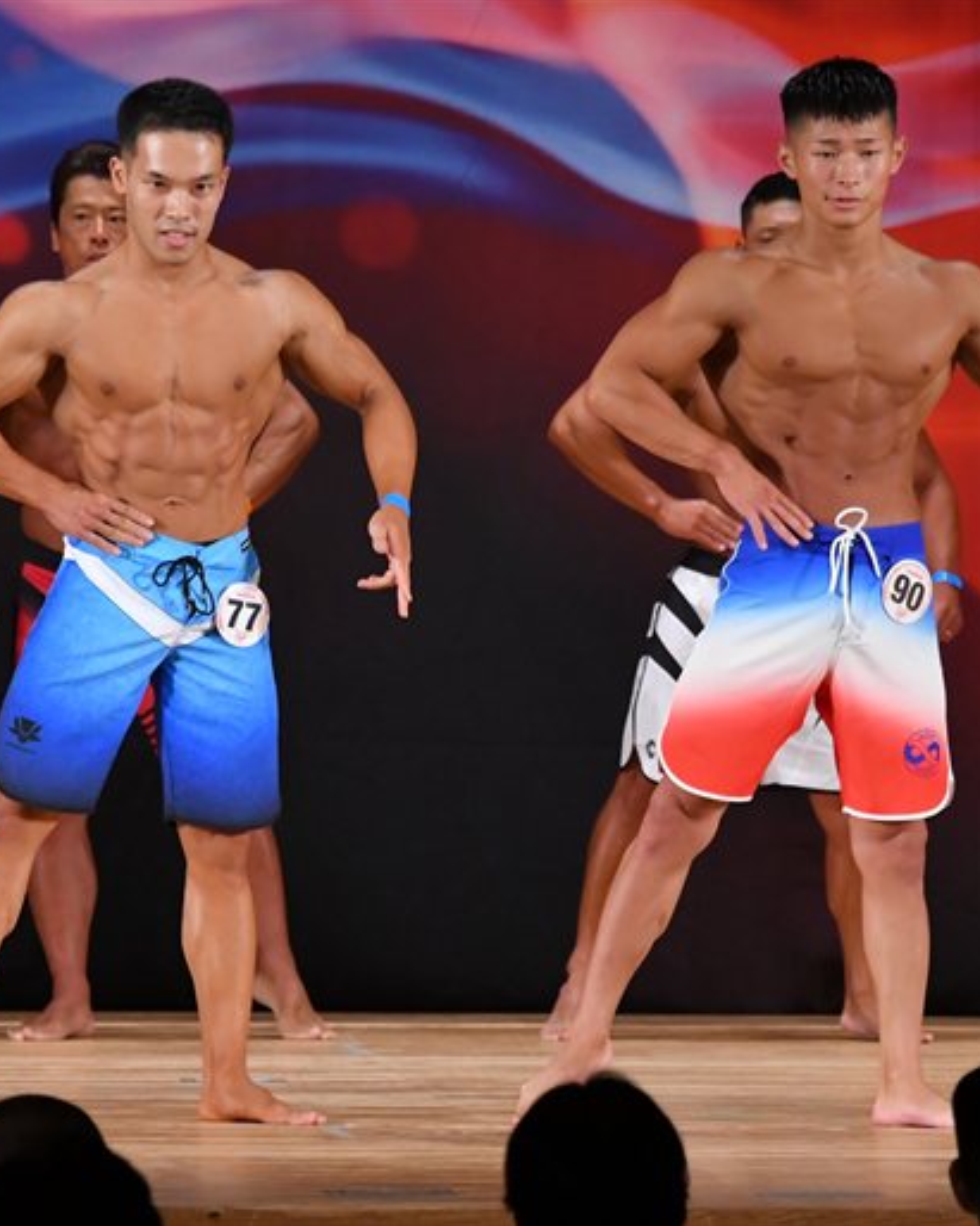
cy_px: 613
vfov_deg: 5.4
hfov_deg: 4.3
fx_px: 13092
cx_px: 395
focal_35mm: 361
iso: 3200
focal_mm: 170
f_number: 5.6
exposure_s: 1/400
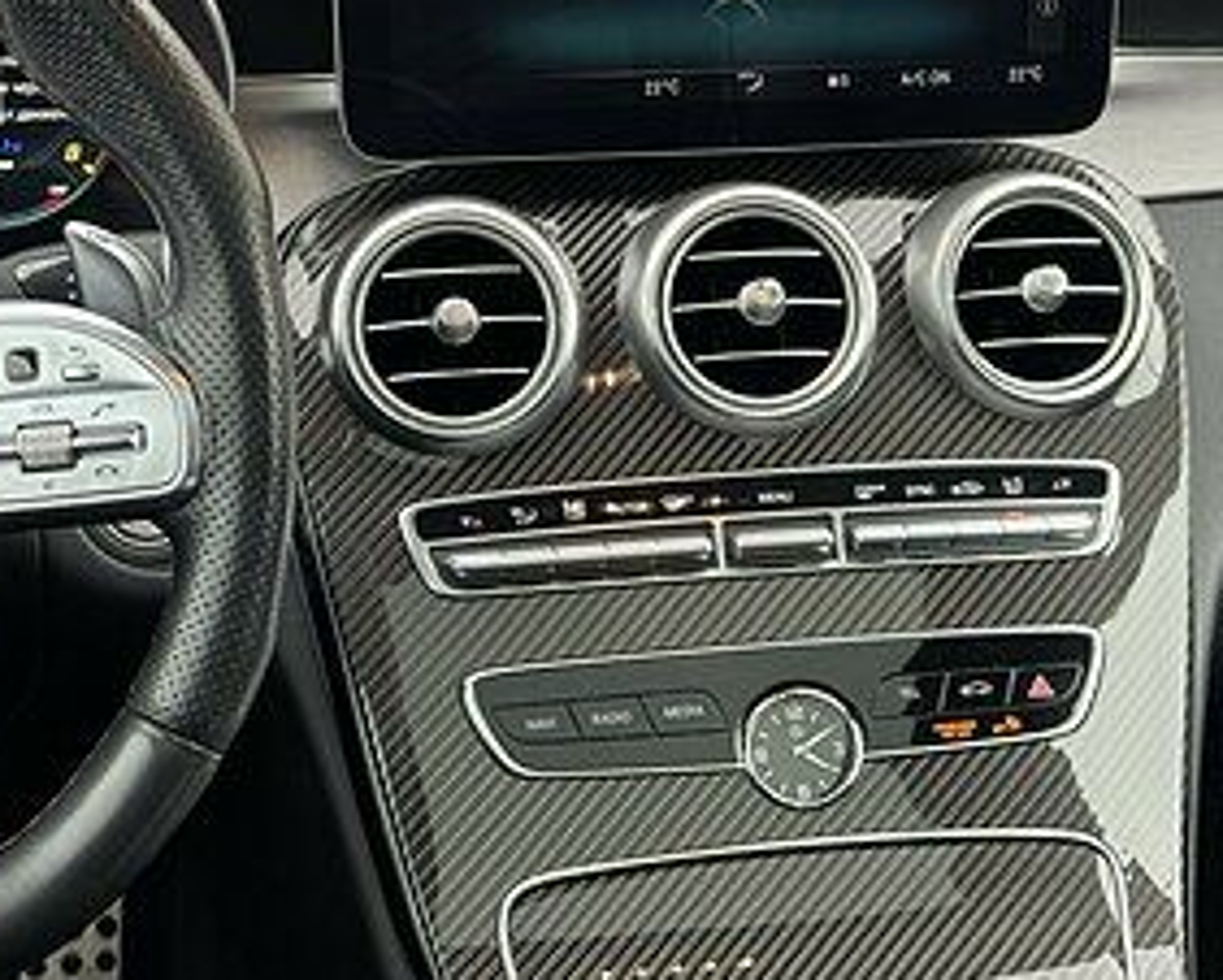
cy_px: 499
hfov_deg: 21.0
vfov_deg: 16.9
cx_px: 711
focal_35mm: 91
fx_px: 3296
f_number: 1.78
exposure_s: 1/60
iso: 200
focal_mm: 6.76
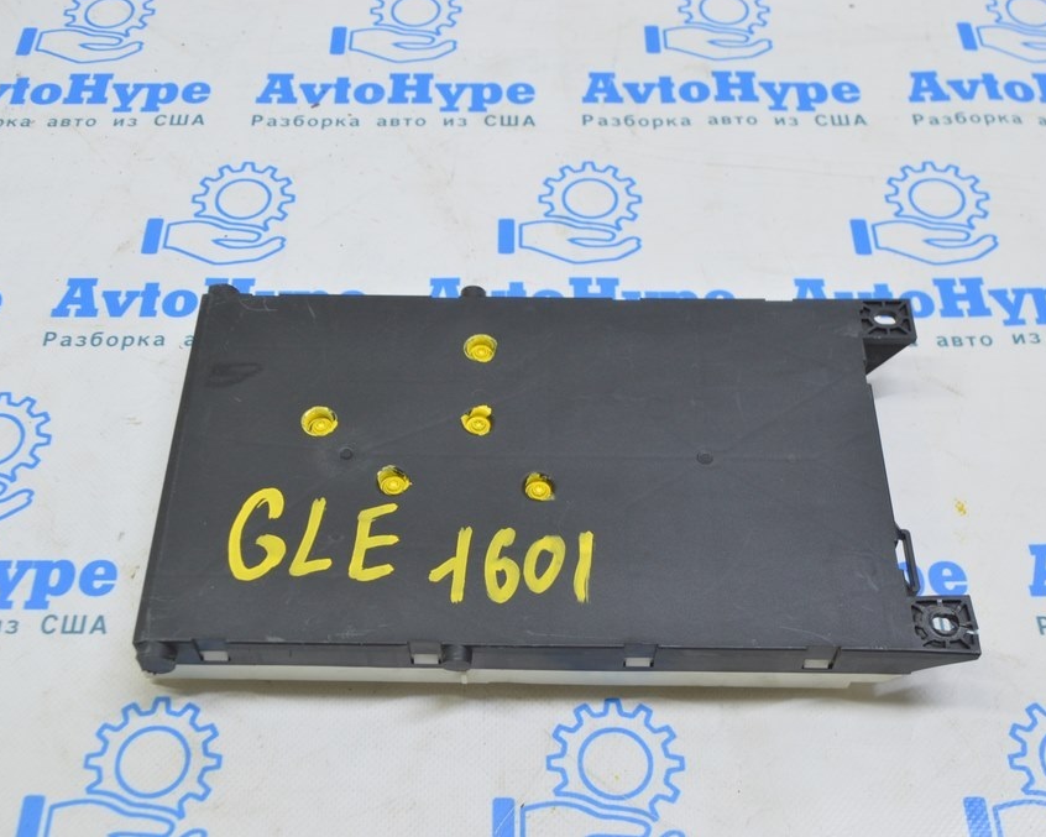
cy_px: 417
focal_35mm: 43
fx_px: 1318
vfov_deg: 35.2
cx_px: 486
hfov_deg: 43.3
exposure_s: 1/20
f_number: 5.6
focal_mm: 25
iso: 400
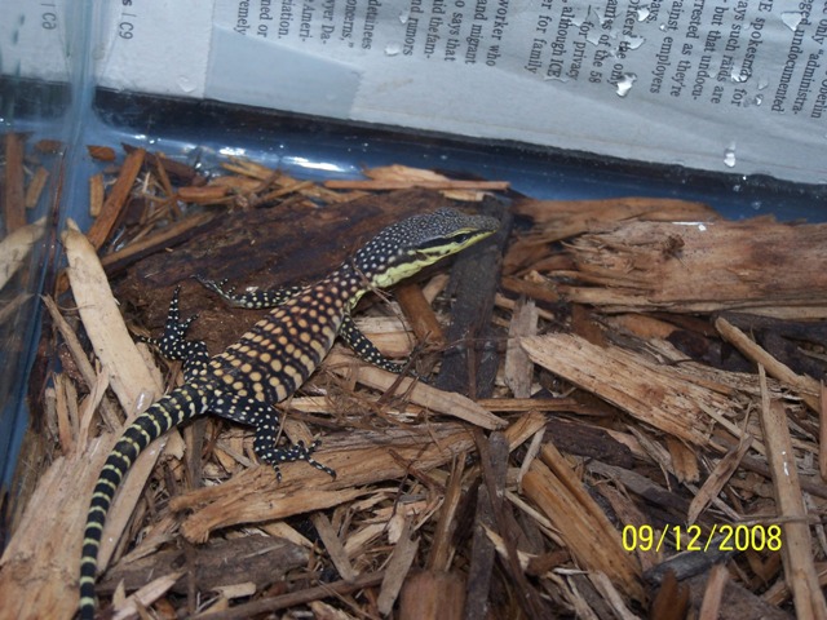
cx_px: 414
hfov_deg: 20.9
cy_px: 310
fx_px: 2246
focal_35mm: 94
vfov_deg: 15.7
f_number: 3.2
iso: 80
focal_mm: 15.6
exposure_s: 1/90
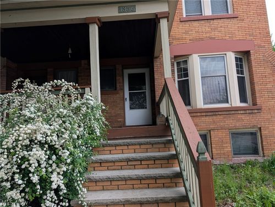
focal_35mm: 24
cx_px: 138
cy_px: 104
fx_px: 191
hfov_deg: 71.5
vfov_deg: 56.9
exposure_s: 1/158
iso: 16
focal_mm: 6.9
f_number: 1.68
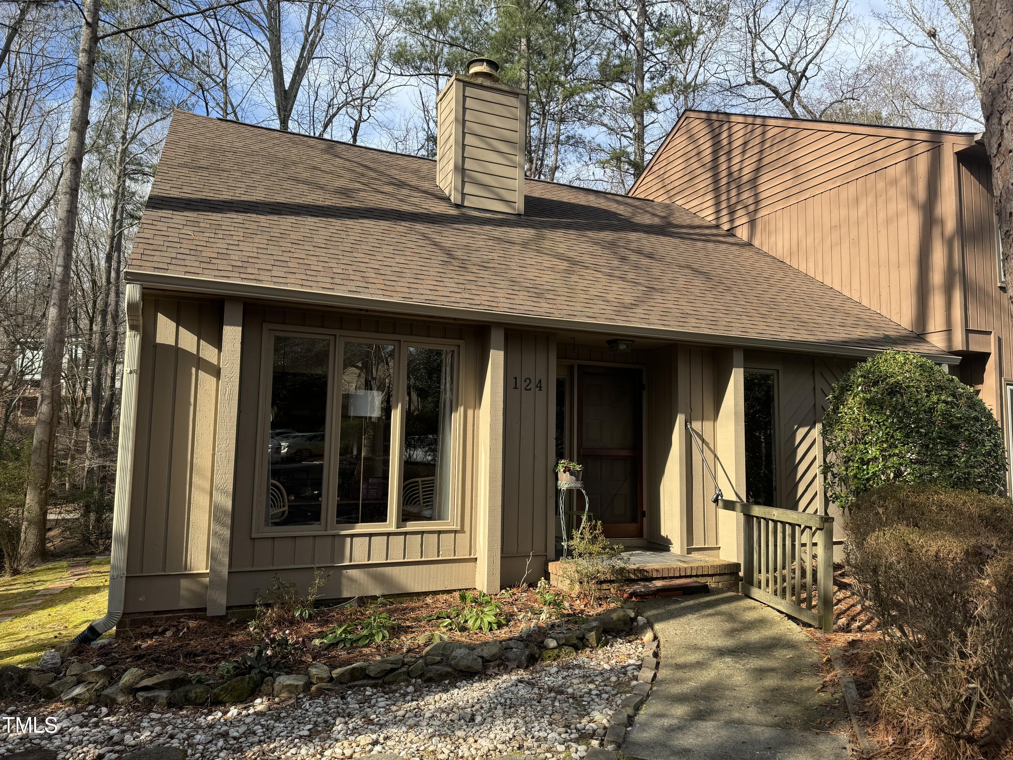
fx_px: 702
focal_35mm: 24
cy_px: 380
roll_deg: -1.2
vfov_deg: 56.8
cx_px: 506
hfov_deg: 71.6
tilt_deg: +5.7
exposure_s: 1/1560
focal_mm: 6.86
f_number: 1.78
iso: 80
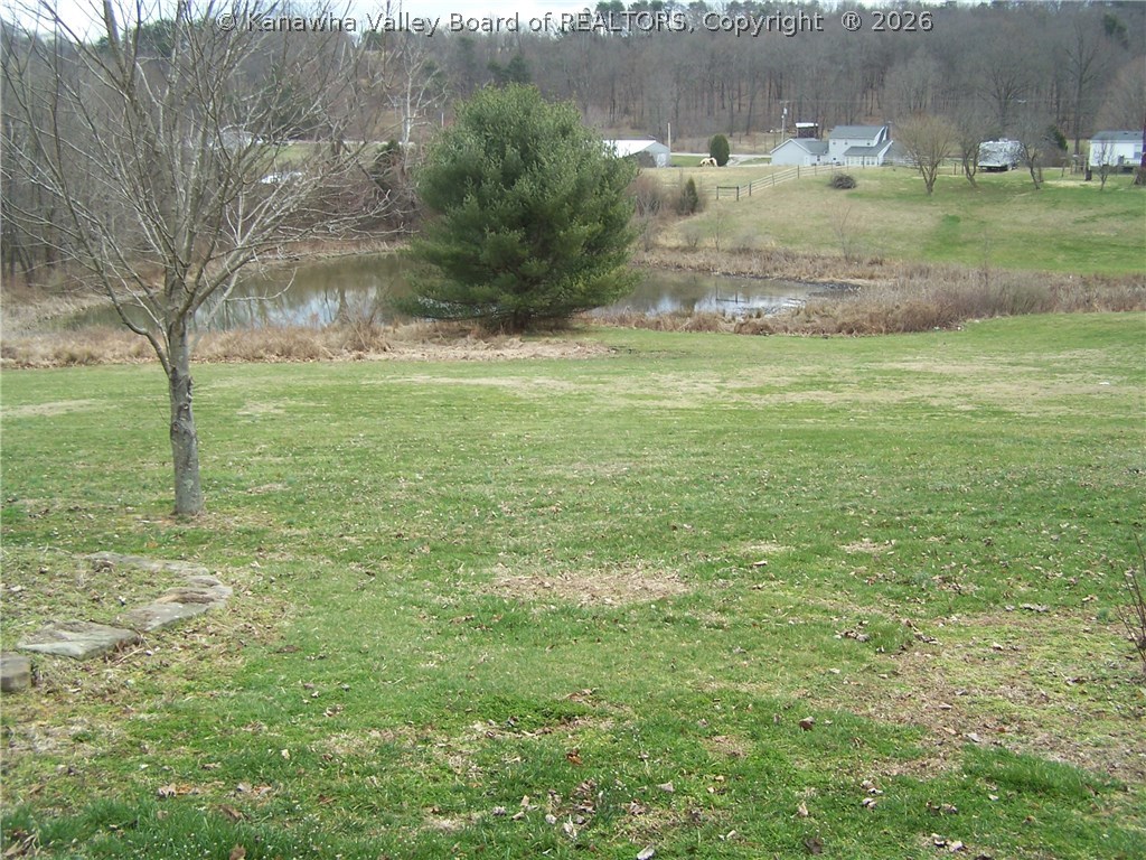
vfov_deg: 37.7
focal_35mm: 38
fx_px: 1258
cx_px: 573
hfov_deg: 49.0
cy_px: 430
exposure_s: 1/350
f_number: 2.8
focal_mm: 6.3
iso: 80
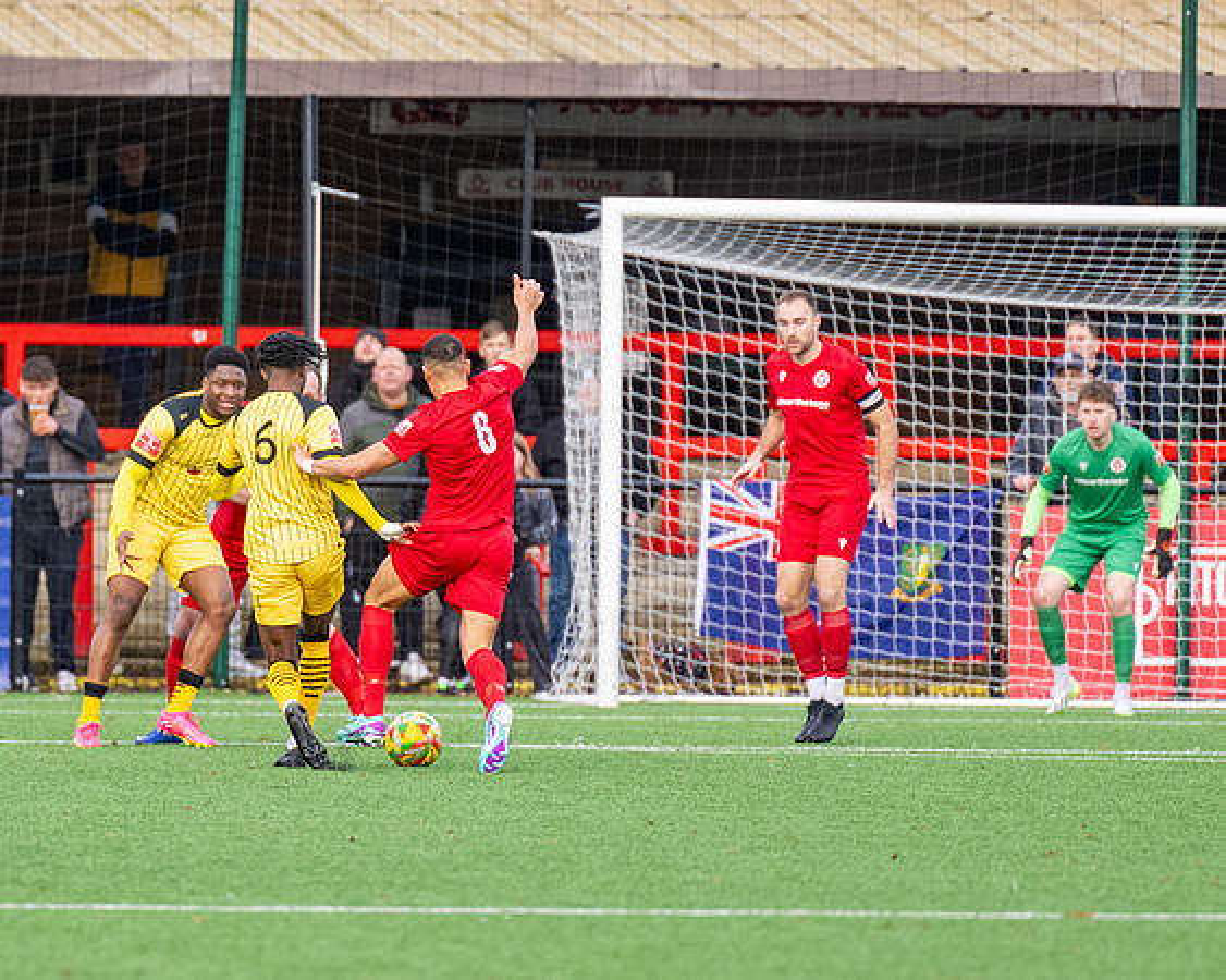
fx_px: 20800
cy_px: 418
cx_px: 403
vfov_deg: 2.7
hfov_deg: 3.4
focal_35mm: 573
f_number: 4
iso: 800
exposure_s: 1/1600
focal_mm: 280
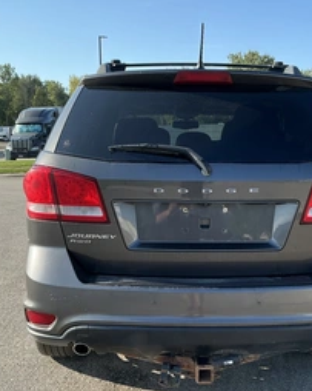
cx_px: 186
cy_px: 219
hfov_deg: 34.8
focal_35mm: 43
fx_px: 497
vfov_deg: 42.8
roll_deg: +0.5
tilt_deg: -4.0
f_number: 1.8
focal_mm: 3
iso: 25
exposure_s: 1/613
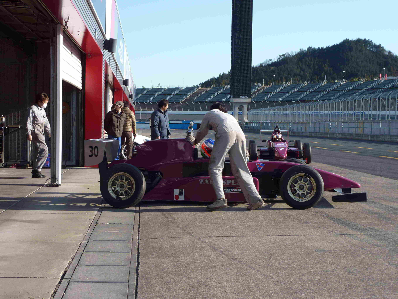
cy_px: 150
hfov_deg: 36.8
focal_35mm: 52
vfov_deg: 28.0
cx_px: 199
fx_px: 598
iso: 80
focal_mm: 8.5
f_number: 3.8
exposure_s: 1/320
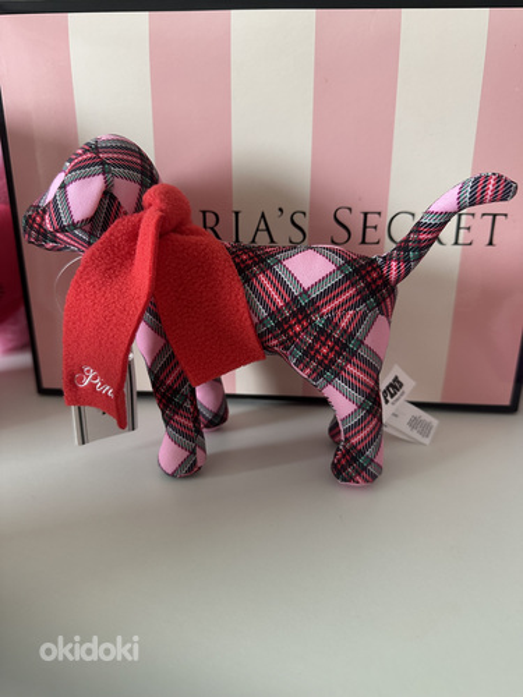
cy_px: 348
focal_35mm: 24
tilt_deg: -20.3
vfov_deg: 71.6
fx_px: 483
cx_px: 262
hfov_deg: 56.8
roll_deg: -1.3
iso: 250
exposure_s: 1/83
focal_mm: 6.86
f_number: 1.78
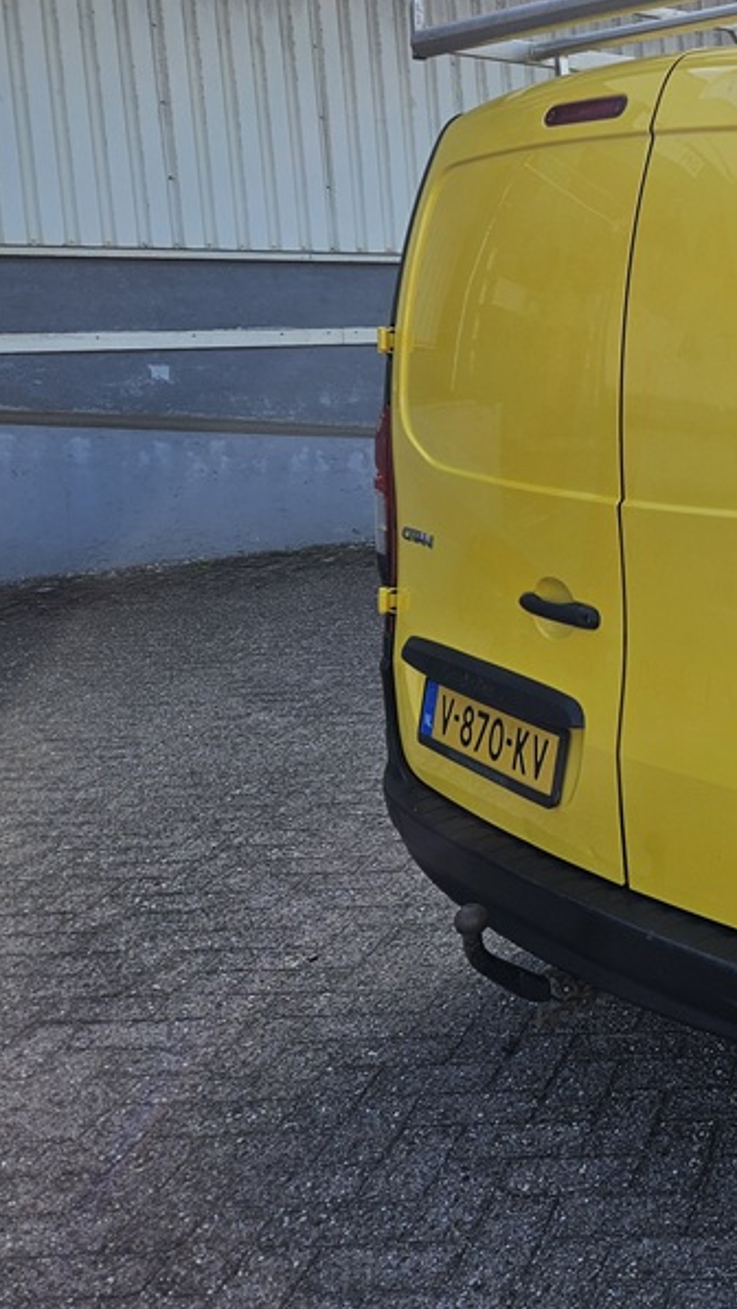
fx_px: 1459
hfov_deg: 23.6
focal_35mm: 42
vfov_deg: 48.0
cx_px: 1051
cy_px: 517
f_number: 1.8
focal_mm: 5.4
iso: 25
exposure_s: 1/697
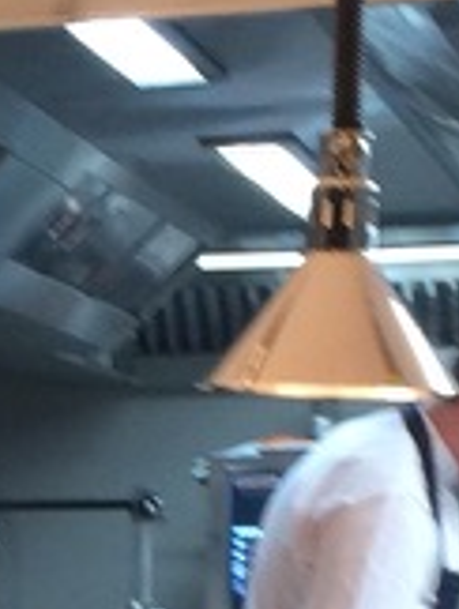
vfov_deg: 10.7
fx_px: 3227
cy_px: 669
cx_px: -591
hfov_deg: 7.6
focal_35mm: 183
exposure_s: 1/33
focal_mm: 4.15
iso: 100
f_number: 2.2
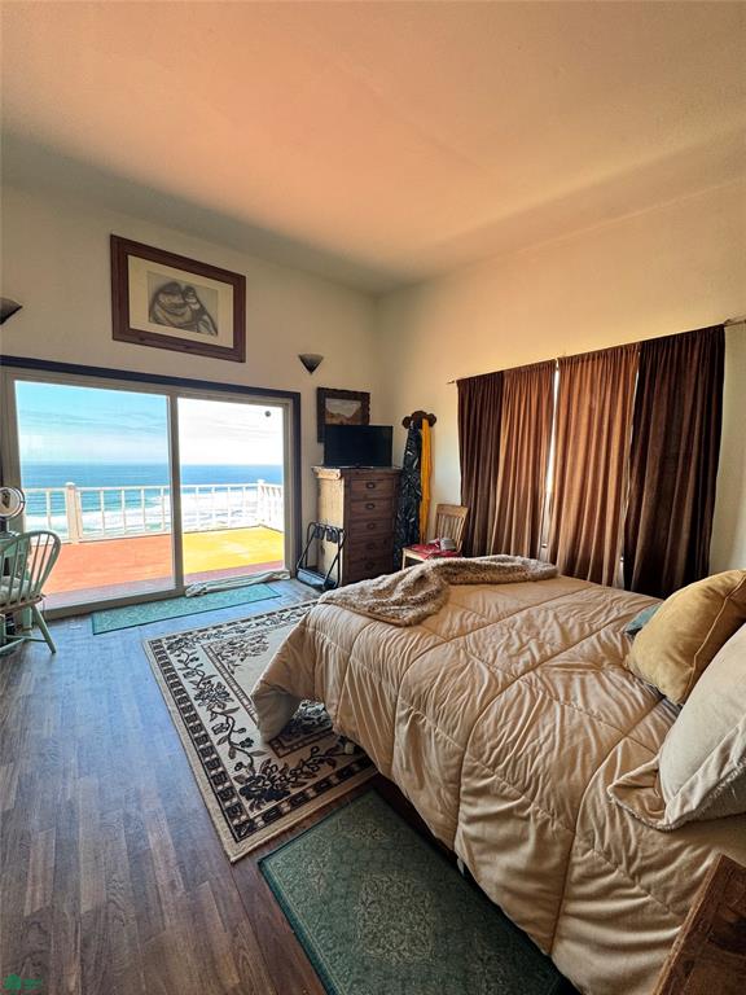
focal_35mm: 14
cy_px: 498
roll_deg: -0.6
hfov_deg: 85.7
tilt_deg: -3.4
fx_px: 402
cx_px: 373
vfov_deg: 102.1
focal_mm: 2.22
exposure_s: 1/99
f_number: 2.2
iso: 80
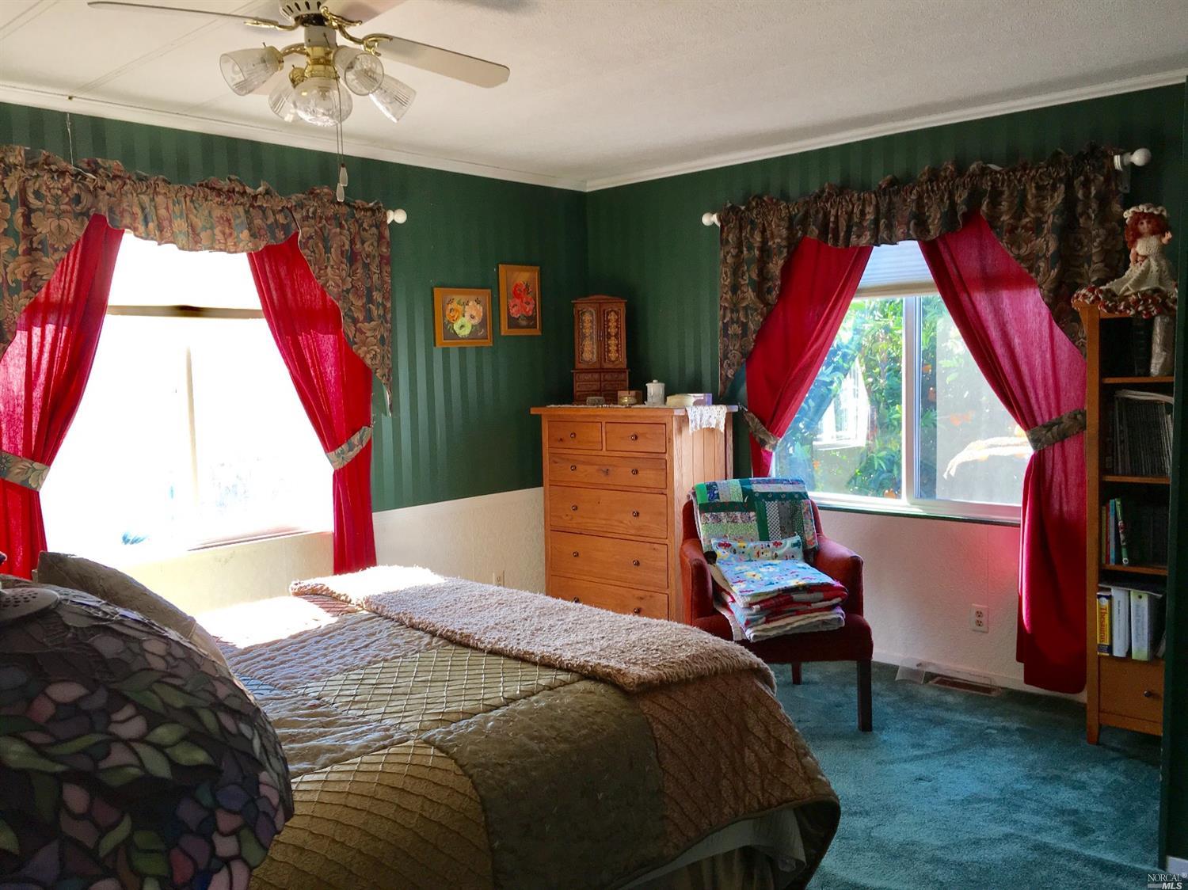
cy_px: 445
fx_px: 995
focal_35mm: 29
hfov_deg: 61.7
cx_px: 594
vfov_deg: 48.2
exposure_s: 1/60
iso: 32
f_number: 2.2
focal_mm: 4.15
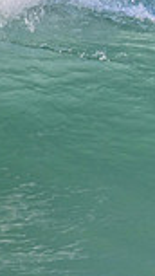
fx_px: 23160
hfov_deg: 0.4
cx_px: 404
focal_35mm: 3168
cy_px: 262
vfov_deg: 0.7
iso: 2200
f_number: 11
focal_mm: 800
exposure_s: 1/2000
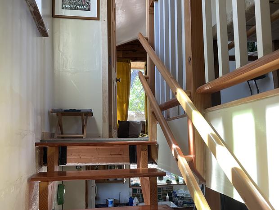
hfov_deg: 67.2
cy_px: 105
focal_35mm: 26
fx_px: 210
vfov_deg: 53.2
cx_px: 140
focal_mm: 5.1
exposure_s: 1/121
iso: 125
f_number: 1.6
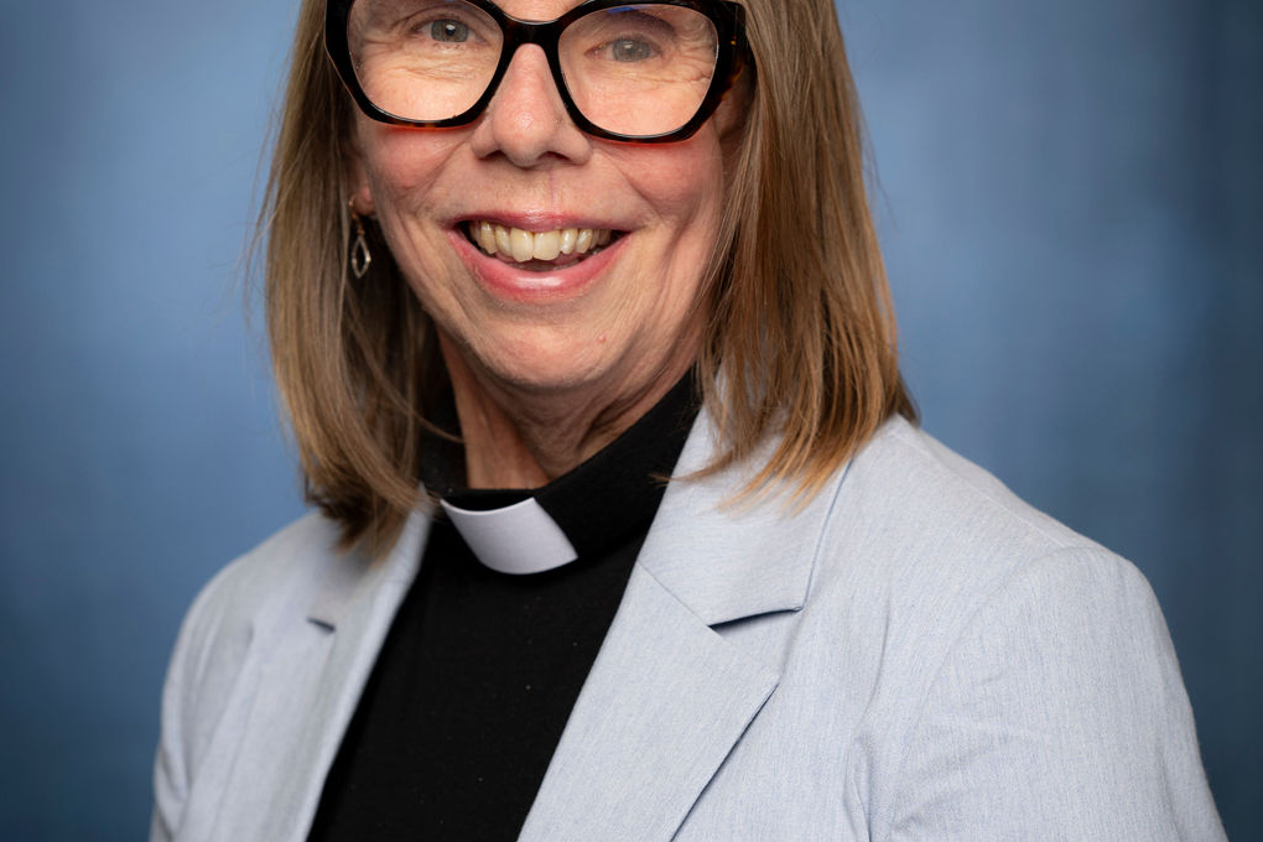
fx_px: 4490
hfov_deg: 16.0
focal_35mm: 128
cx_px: 633
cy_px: 477
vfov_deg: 10.7
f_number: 4.5
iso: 125
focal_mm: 85
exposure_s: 1/200
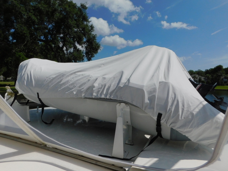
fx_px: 151
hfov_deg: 73.9
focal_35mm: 23
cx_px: 114
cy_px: 86
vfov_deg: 58.9
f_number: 6
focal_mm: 4
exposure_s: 1/1250
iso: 125
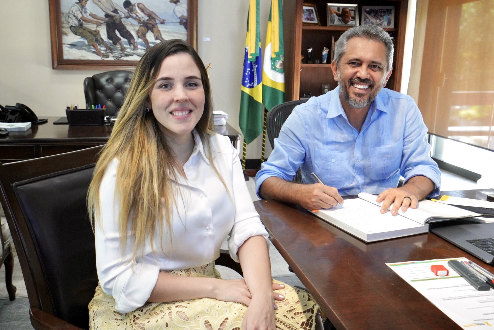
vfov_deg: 37.9
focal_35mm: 35
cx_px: 247
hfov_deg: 54.4
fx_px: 481
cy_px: 165
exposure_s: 1/125
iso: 8000
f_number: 8
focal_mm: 35
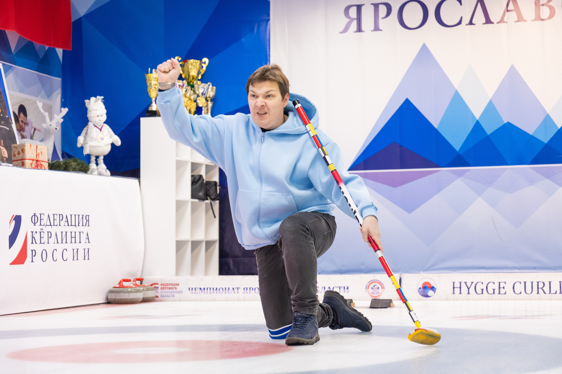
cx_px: 287
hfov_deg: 25.6
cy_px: 173
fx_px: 1239
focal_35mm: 79
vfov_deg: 17.2
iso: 2000
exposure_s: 1/200
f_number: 2.8
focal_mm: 47
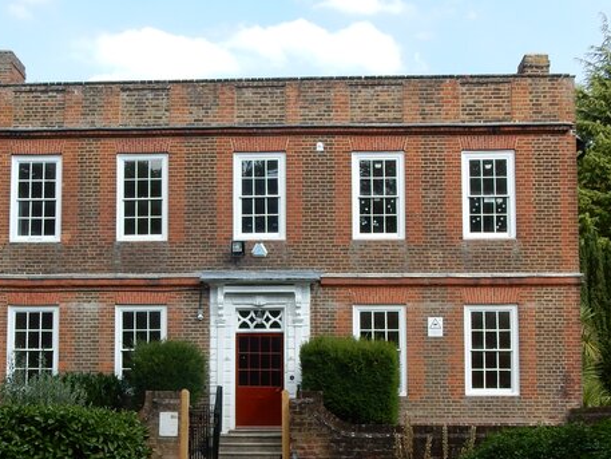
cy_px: 272
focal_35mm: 63
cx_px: 259
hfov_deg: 30.7
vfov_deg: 23.3
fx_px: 1112
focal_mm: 6.4
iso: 125
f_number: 4
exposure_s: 1/400
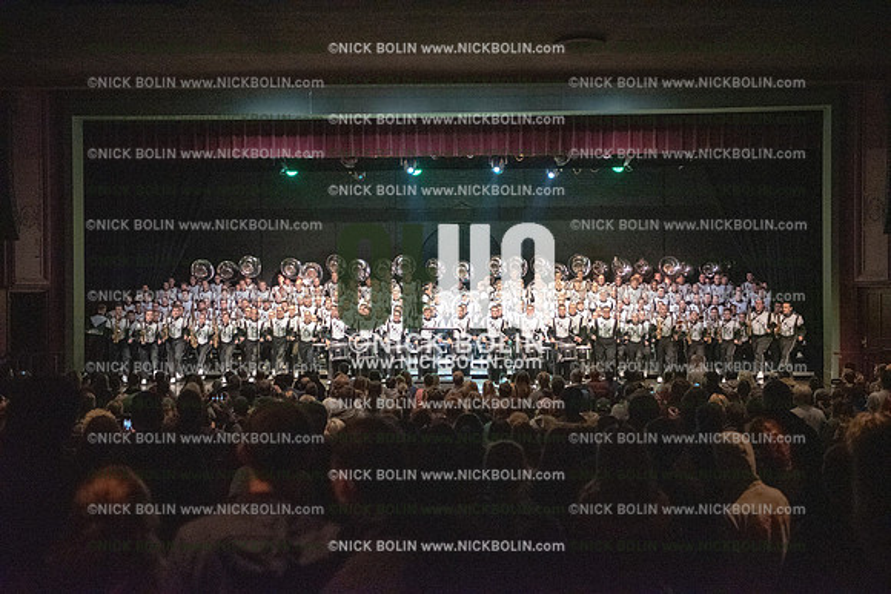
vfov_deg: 28.1
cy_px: 297
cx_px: 446
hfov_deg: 41.1
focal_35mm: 48
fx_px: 1188
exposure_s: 1/800
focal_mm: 48
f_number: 2.8
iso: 10000
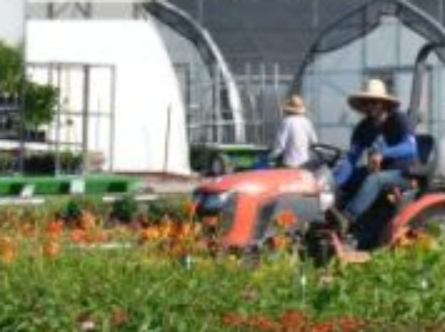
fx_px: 6744
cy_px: 102
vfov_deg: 2.8
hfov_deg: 3.8
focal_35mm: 525
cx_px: 462
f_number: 8
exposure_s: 1/250
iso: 100
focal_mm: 75
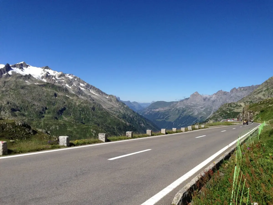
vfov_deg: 42.9
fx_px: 260
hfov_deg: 55.4
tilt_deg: +1.8
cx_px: 136
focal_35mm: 33
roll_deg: -1.0
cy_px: 102
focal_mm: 4.12
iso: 50
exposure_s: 1/2169
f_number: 2.4
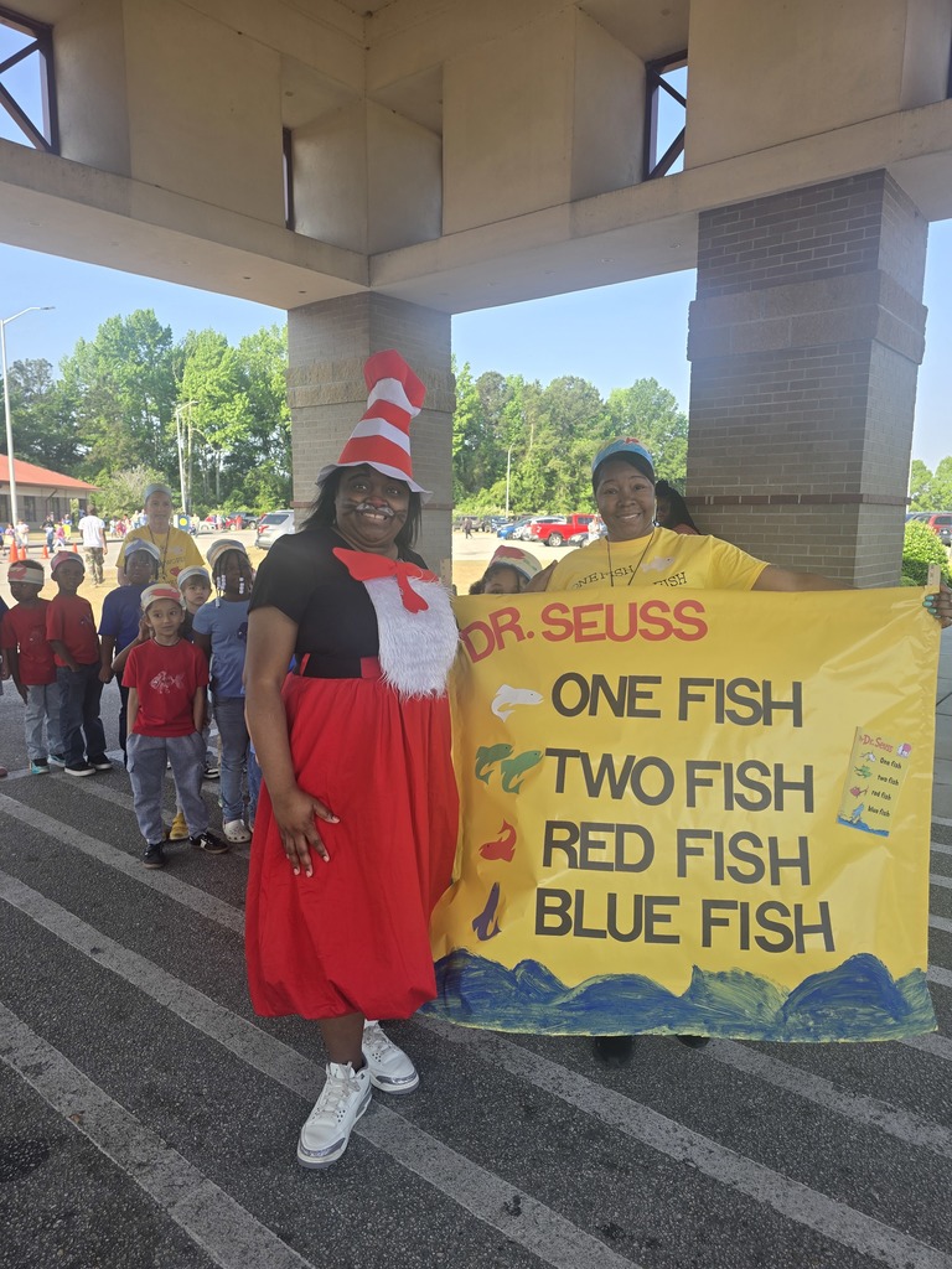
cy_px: 634
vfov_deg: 73.9
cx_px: 476
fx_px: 843
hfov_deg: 58.9
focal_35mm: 23
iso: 12
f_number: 1.7
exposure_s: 1/239
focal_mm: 6.3
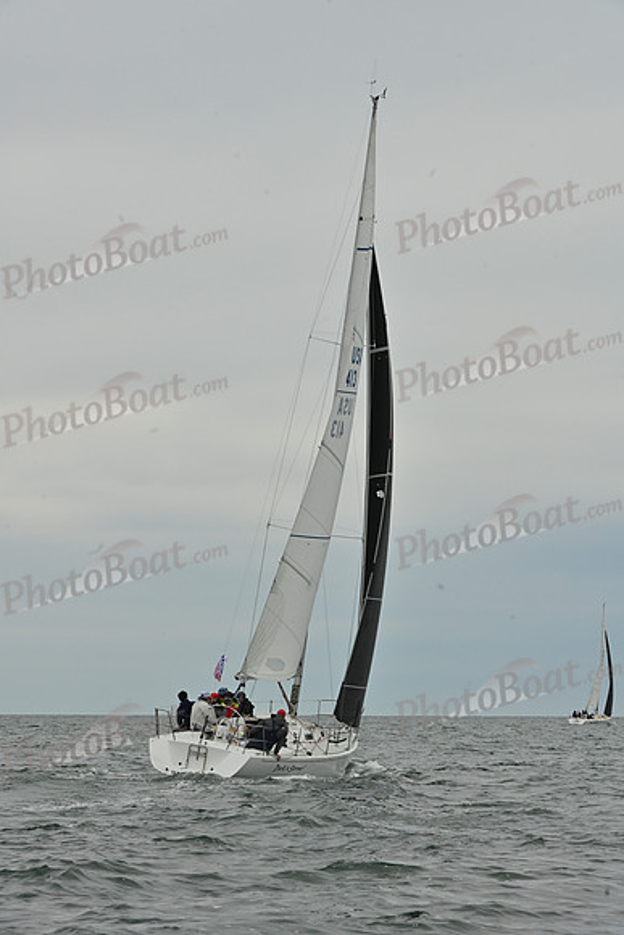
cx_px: 312
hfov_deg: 10.2
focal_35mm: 135
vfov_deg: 15.2
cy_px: 468
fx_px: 3508
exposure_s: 1/1000
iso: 320
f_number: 16
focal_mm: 135
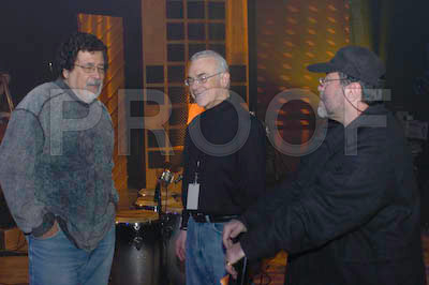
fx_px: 572
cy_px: 142
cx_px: 214
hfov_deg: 41.1
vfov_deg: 28.0
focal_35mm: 48
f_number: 5.6
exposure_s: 1/160
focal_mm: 32
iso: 800
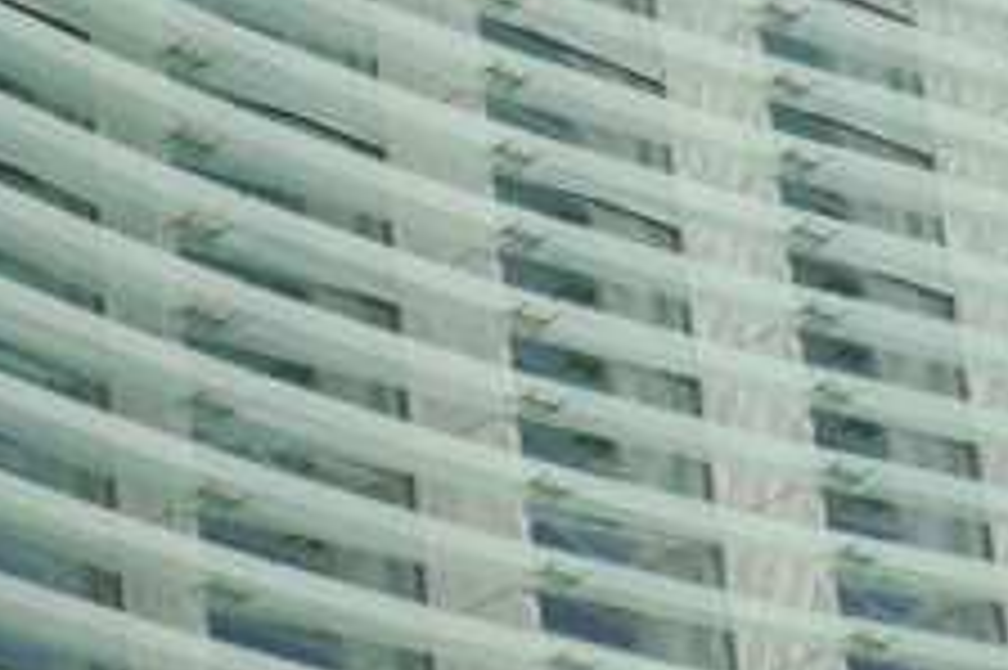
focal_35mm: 134
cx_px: 342
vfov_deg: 10.2
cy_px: 562
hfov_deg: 15.3
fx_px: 3749
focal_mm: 20
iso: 160
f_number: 2.5
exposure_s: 1/2000
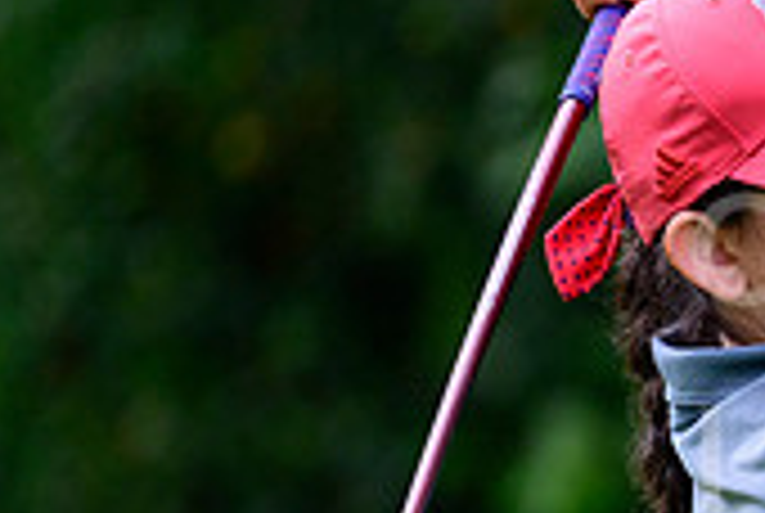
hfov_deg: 1.5
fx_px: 28971
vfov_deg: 1.0
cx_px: 1282
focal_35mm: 1361
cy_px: 524
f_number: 5.6
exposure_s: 1/1250
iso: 1600
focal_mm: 400
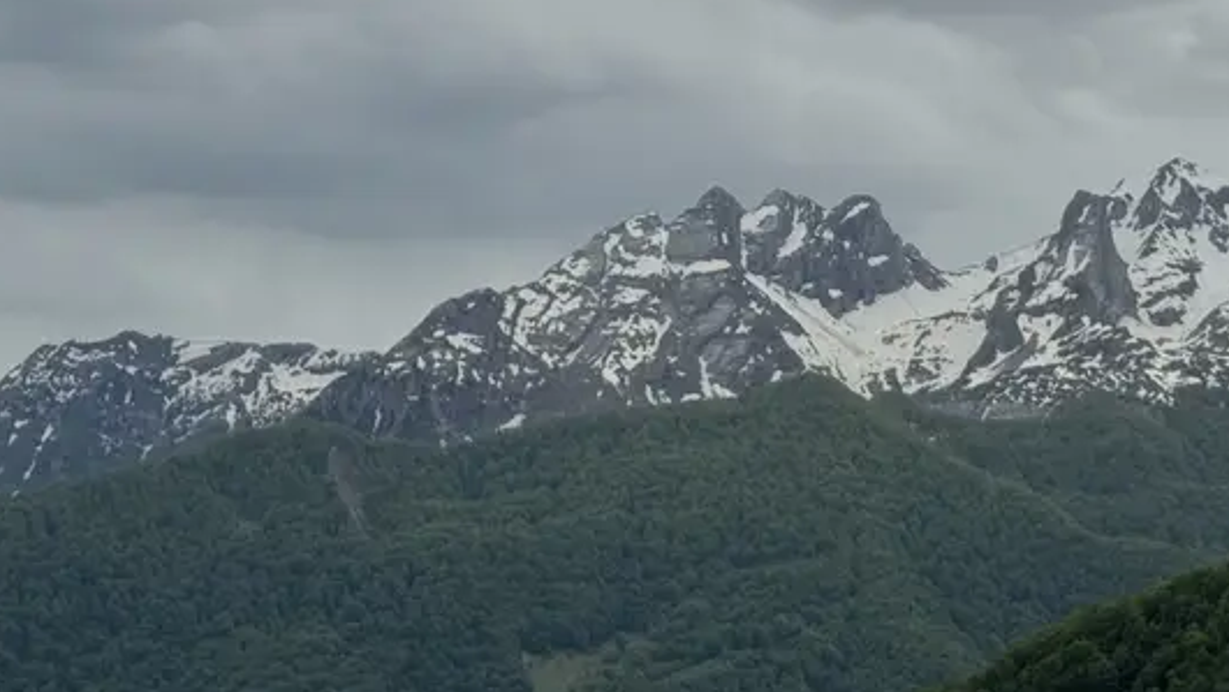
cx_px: 869
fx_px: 3423
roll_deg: -0.3
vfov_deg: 11.5
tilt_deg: +8.8
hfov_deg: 20.3
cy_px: 104
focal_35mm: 105
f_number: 1.78
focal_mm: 6.76
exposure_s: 1/15385
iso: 64
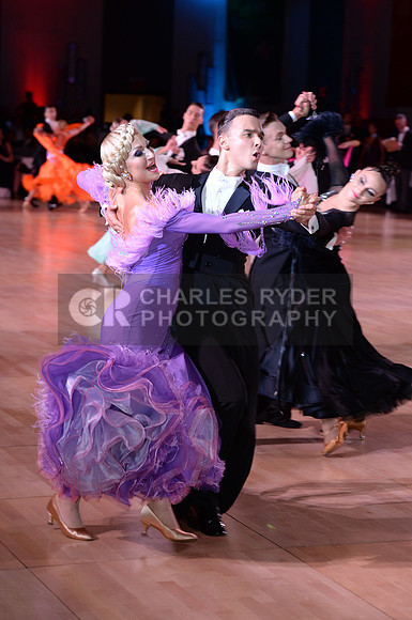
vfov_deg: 19.5
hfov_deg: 13.0
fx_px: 1808
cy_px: 310
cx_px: 206
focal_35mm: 105
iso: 2000
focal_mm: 105
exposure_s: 1/250
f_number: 5
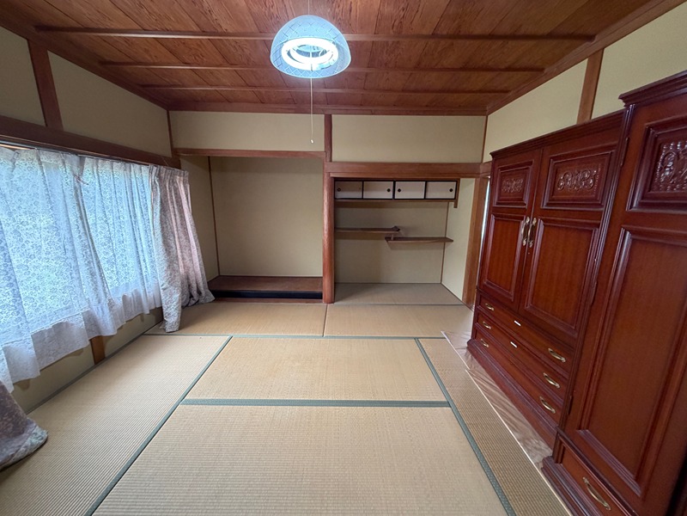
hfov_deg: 102.1
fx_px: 278
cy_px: 258
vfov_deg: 85.7
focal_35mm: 14
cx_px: 344
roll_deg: -0.7
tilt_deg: -12.1
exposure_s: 1/60
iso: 250
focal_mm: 2.22
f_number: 2.2
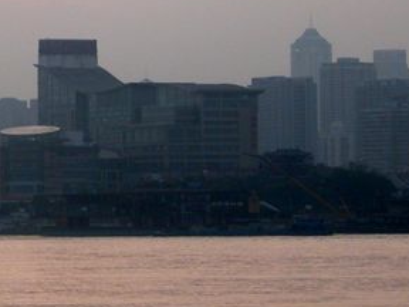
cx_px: -70
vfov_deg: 5.0
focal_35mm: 297
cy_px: 47
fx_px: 3509
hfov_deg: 6.6
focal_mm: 27.3
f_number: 3.7
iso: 100
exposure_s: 1/195
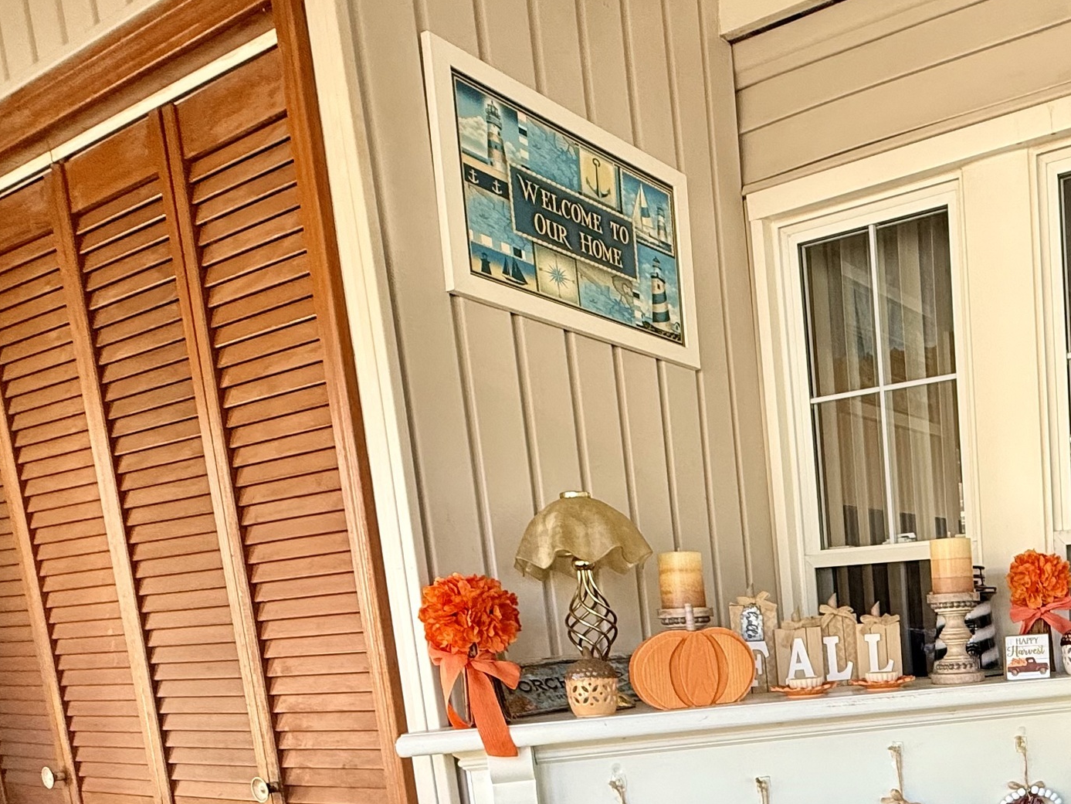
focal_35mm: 31
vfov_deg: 41.4
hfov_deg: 50.7
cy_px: 745
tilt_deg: -7.8
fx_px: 959
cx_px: 991
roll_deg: +2.8
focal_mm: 2.22
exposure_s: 1/99
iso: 160
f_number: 2.2
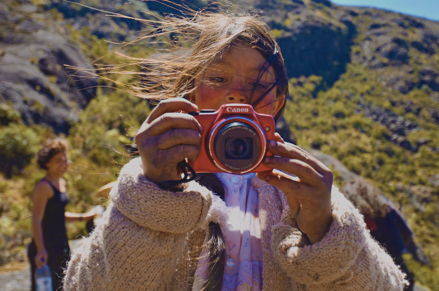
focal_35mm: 36
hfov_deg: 53.2
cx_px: 220
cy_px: 146
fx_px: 438
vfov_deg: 36.7
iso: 100
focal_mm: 24
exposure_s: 1/500
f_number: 4
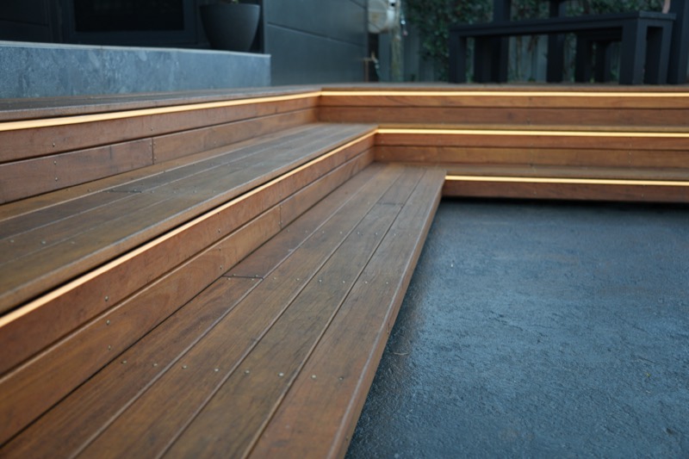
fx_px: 723
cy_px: 230
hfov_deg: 50.9
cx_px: 344
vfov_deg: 35.2
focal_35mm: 38
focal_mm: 25.2
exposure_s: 1/30
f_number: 2.8
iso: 160
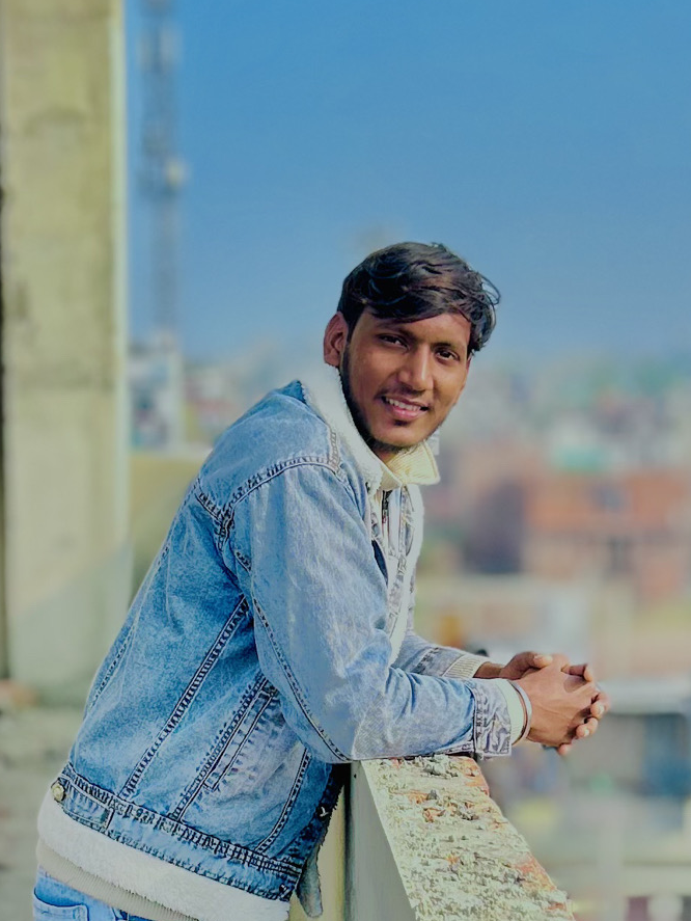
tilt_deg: -6.1
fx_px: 798
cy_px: 511
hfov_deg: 46.7
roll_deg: +0.8
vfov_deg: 59.8
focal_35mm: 30
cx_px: 393
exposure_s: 1/1972
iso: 50
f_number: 1.5
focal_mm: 5.7
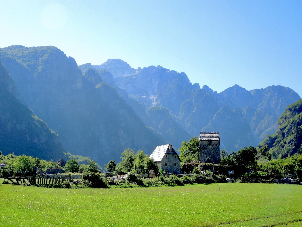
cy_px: 114
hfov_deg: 43.9
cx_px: 151
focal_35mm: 43
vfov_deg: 33.6
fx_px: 375
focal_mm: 7.8
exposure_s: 1/500
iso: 100
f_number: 3.9
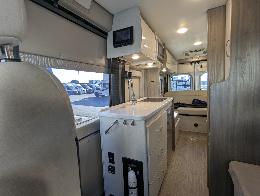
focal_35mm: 16
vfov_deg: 78.2
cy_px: 98
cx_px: 130
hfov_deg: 94.4
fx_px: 120
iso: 67
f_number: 2.2
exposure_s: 1/74.2
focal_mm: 2.35
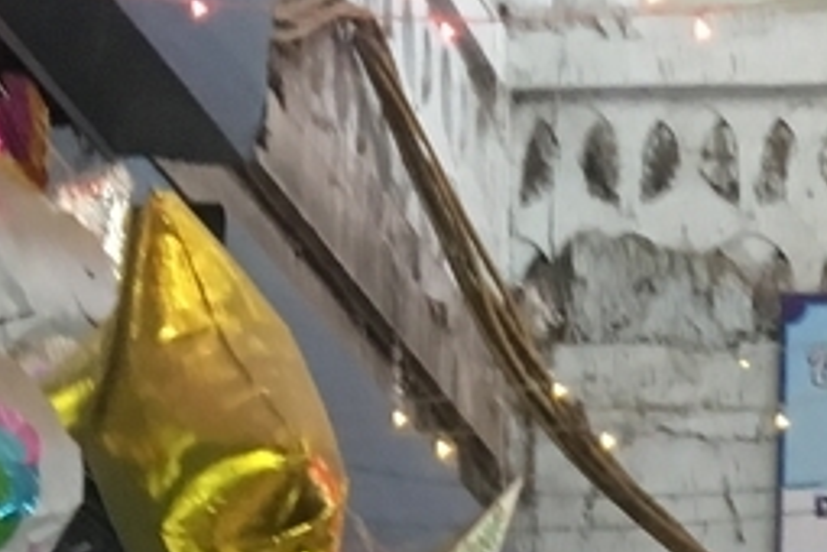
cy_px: 1386
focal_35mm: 142
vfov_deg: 8.7
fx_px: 3262
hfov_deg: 13.8
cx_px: 1148
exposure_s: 1/33
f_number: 2.2
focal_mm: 4.15
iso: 160
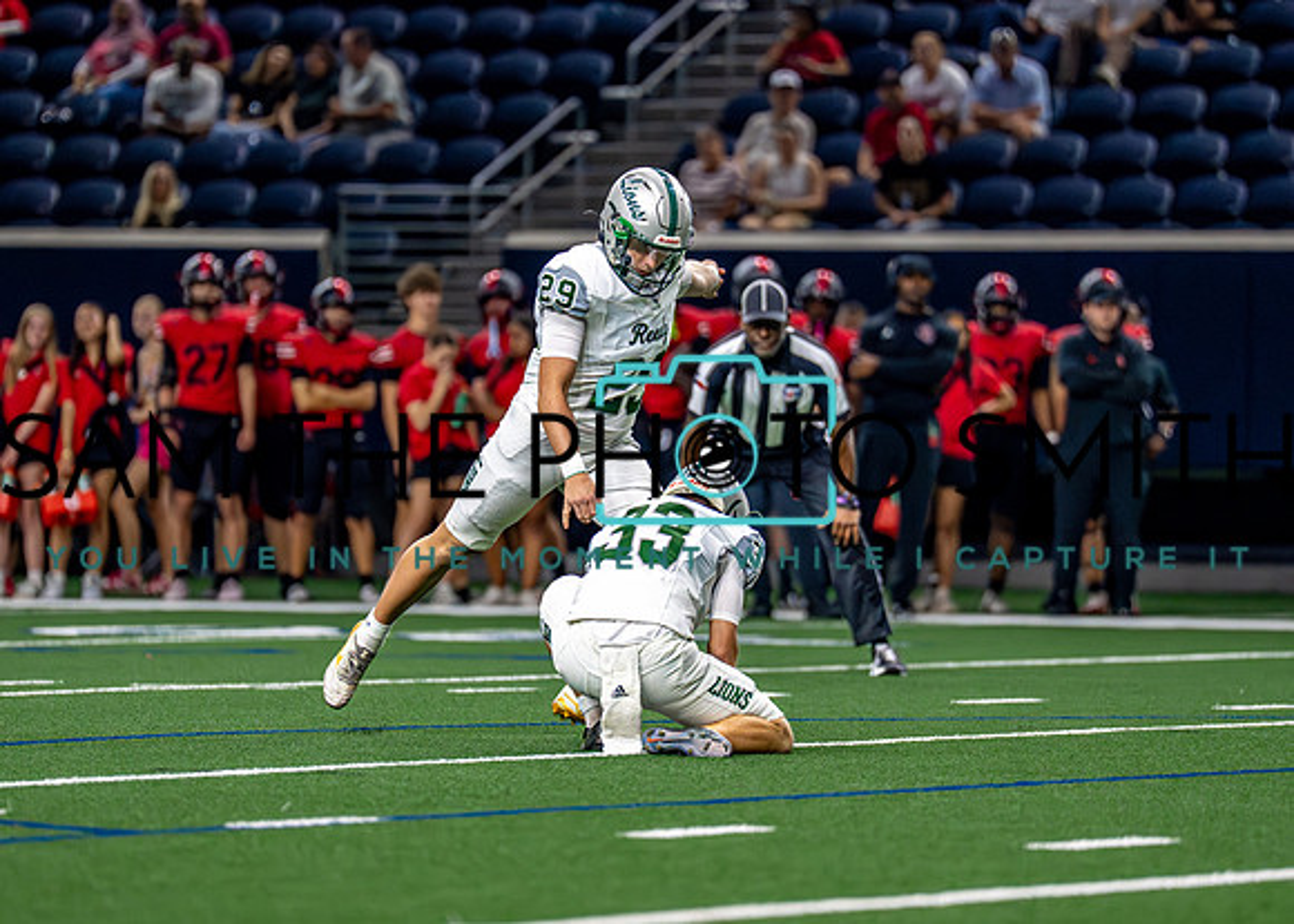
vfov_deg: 4.6
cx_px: 600
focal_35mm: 314
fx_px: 11522
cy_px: 467
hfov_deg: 6.4
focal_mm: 200
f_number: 2.8
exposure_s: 1/2000
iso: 5000
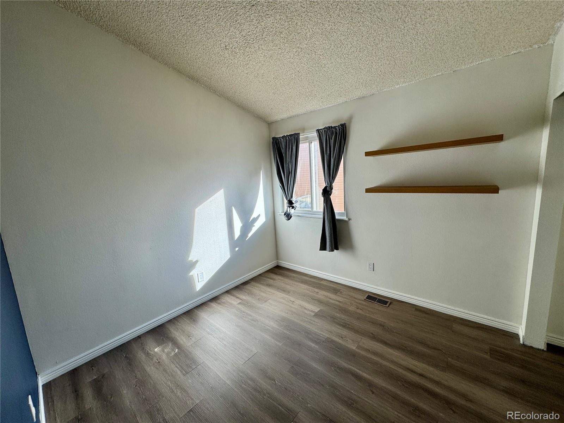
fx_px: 228
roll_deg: +4.4
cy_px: 212
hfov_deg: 102.1
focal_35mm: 14
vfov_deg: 85.7
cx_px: 282
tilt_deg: -9.2
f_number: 2.2
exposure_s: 1/184
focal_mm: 2.22
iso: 40
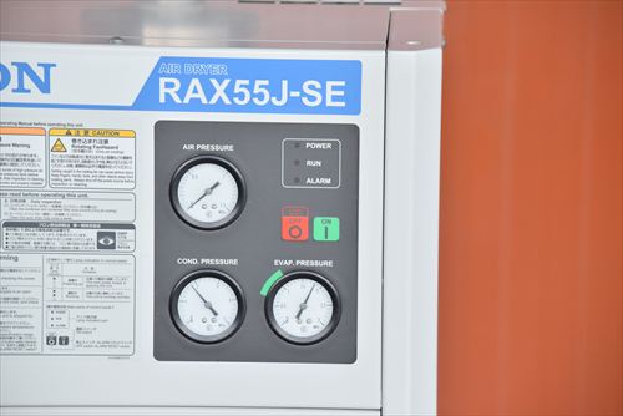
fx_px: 3247
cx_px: 312
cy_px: 208
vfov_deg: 7.3
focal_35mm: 188
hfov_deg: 11.0
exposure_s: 1/400
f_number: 6.3
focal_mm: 125
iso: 1250
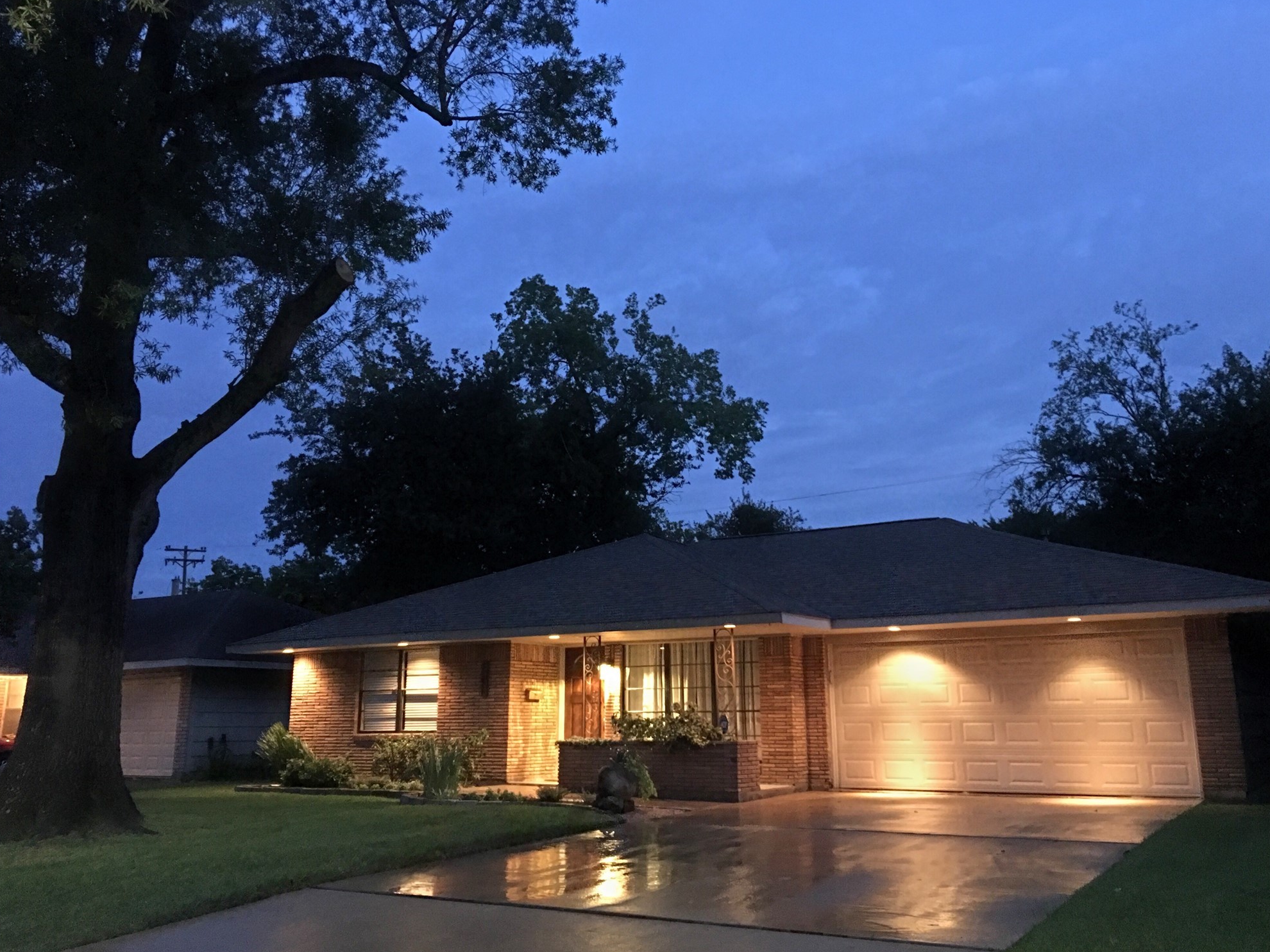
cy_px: 469
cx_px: 647
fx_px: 1101
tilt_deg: +13.3
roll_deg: +0.1
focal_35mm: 30
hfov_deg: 60.0
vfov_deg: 46.8
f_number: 2.2
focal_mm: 4.15
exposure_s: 1/4
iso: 125
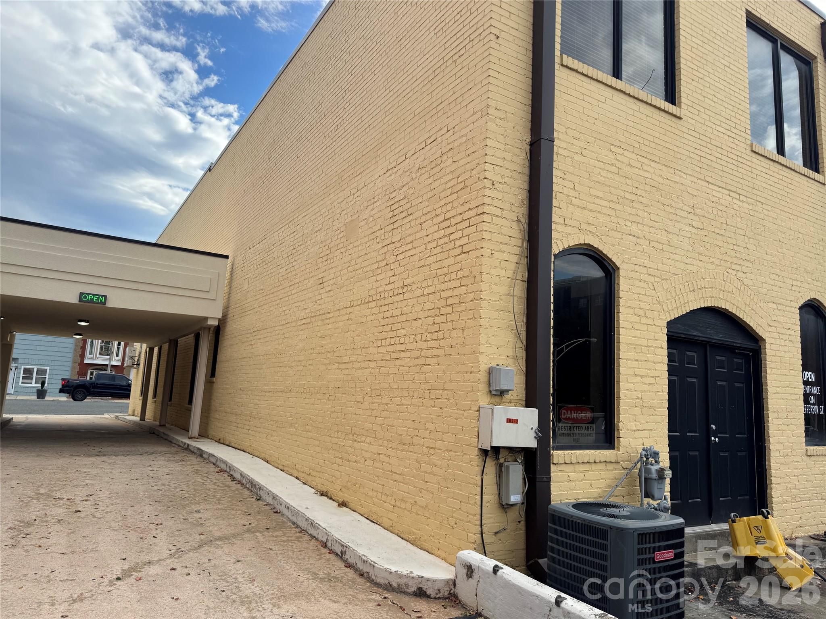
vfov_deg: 56.8
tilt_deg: +8.3
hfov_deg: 71.6
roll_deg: -2.2
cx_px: 413
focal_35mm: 24
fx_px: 573
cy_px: 310
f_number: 1.78
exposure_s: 1/1818
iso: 80
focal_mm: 6.76
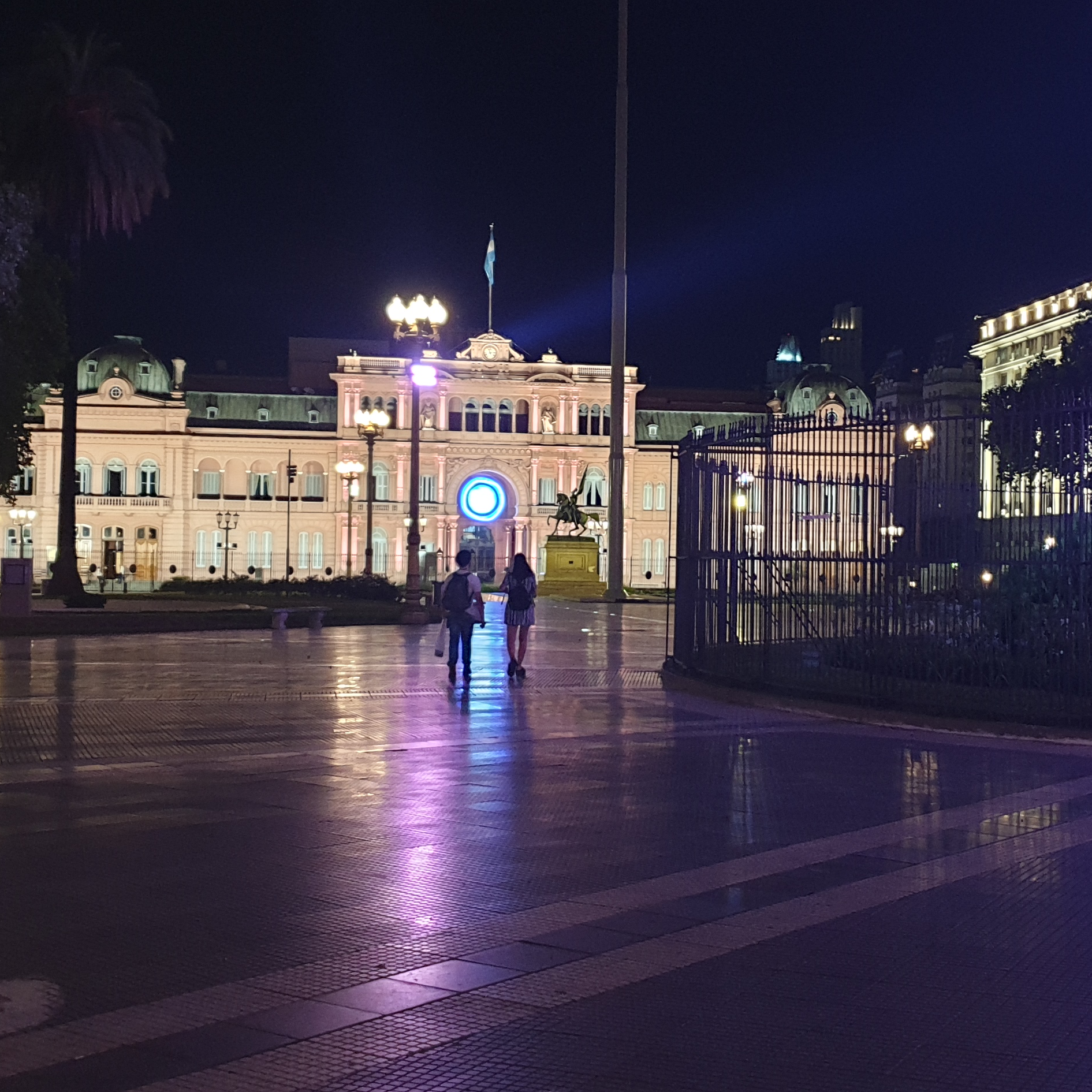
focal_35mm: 49
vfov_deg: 34.7
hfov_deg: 34.6
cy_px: 530
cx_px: 644
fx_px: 1749
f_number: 1.5
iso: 320
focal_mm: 4.3
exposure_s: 1/20
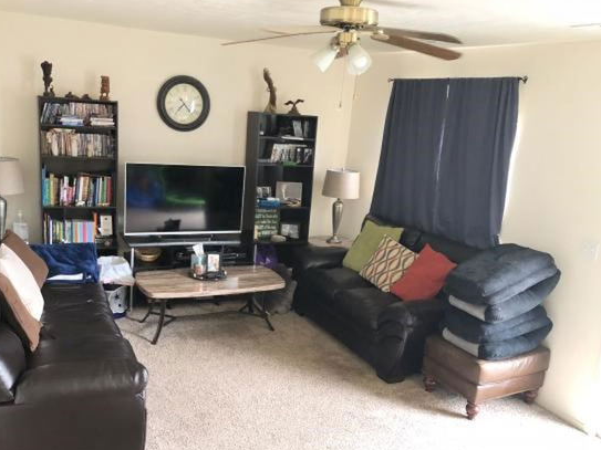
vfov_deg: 42.9
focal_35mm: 33
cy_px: 251
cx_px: 272
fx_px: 573
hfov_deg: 55.3
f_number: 1.8
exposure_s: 1/15
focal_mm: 4
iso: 100
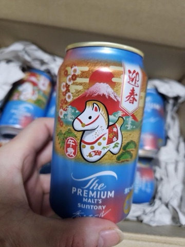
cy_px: 124
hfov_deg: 58.9
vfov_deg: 73.9
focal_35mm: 23
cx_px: 92
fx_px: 164
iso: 800
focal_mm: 5.4
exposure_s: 1/120
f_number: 1.8
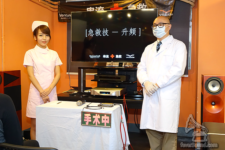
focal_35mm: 43
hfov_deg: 45.4
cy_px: 75
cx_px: 112
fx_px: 269
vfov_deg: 31.2
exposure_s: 1/30
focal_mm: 15.78
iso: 1600
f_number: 4
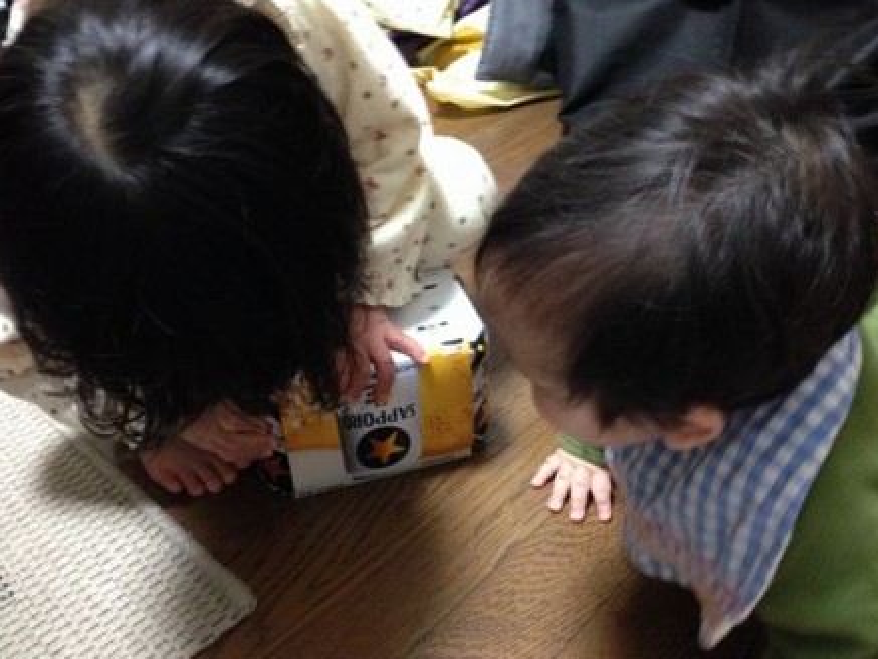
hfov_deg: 53.9
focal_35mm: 34
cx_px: 436
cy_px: 323
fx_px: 863
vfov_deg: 41.8
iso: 400
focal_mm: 4.12
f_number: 2.4
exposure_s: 1/15
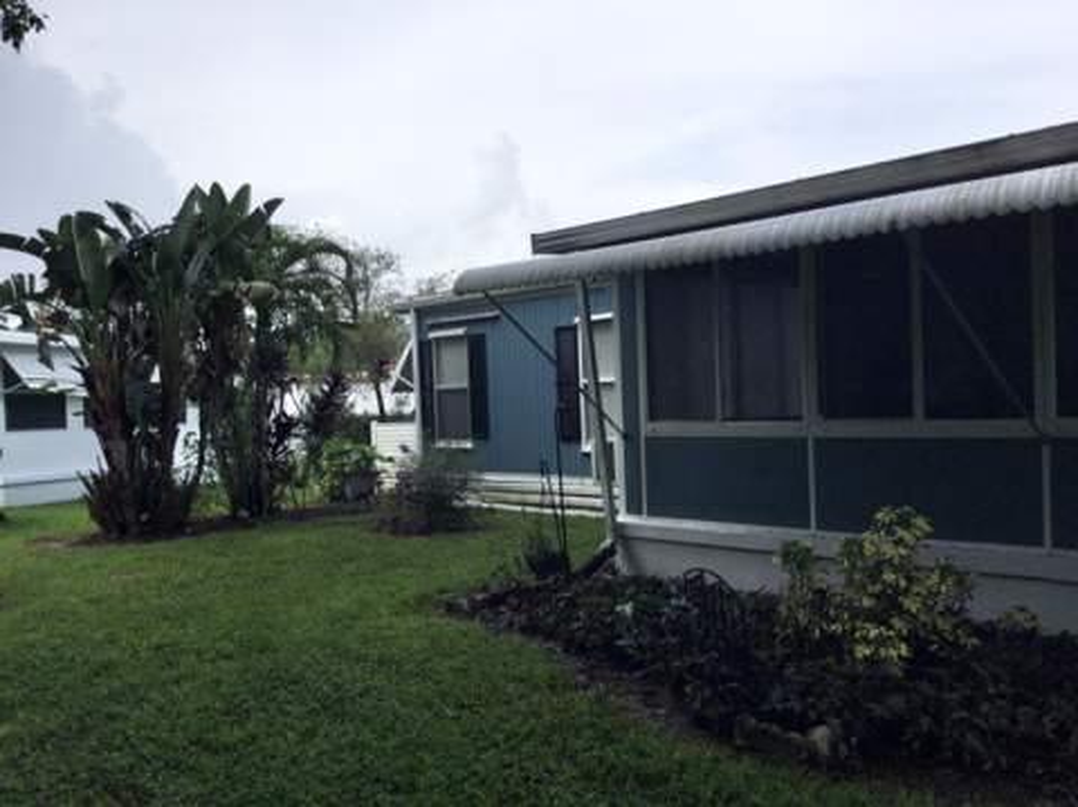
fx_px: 964
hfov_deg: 58.4
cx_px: 539
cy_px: 404
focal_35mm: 31
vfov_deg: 45.4
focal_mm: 3.3
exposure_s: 1/867
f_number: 2.4
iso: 25
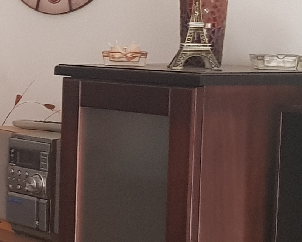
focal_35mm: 128
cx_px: -194
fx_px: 1145
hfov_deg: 13.8
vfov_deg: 12.1
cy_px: 115
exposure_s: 1/15
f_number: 1.7
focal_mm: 4.2
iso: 200
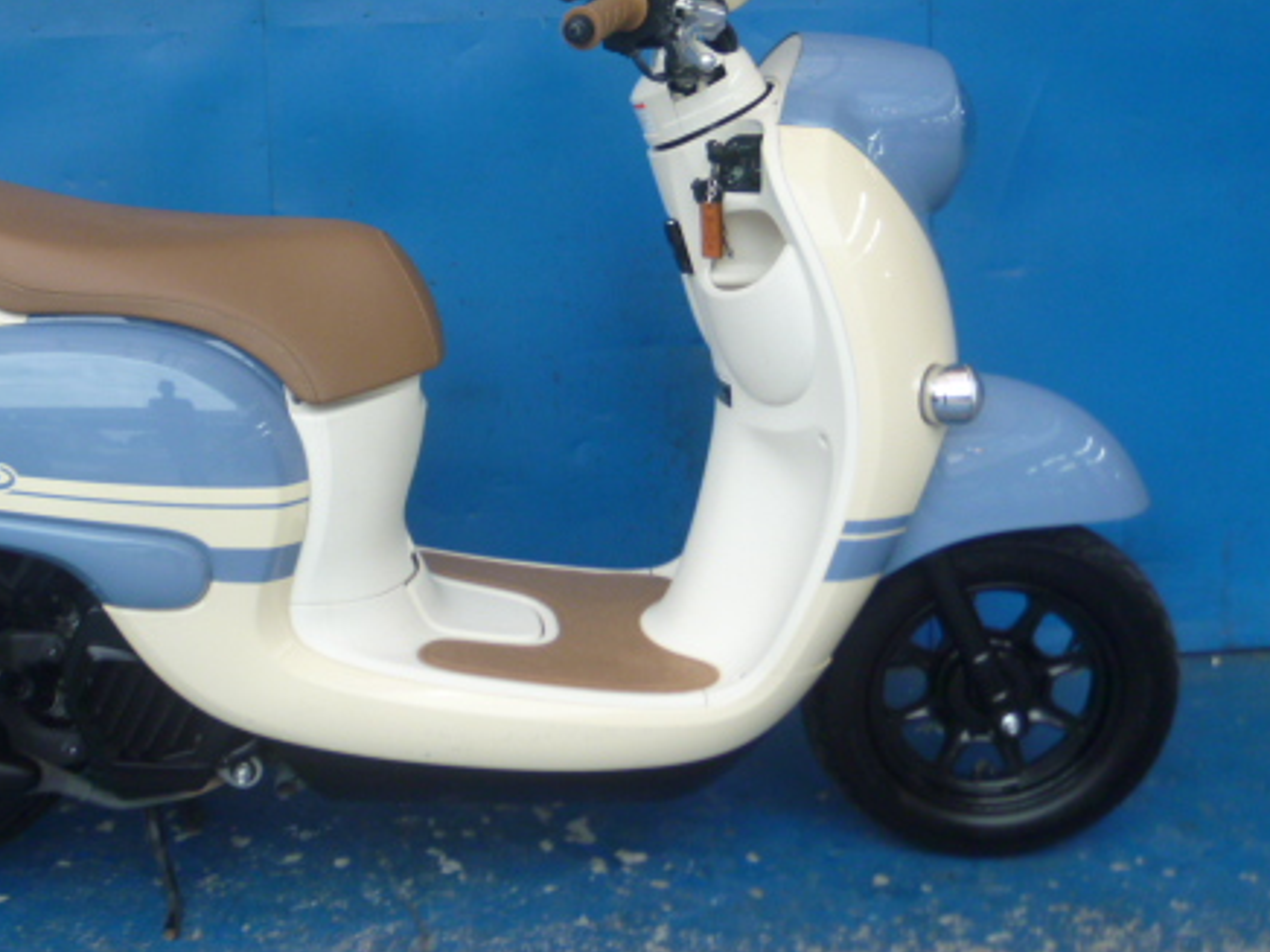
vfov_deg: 32.5
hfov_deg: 42.2
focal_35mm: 44
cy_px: 285
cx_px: 396
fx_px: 1614
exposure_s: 1/60
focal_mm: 5.4
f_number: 2.5
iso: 125
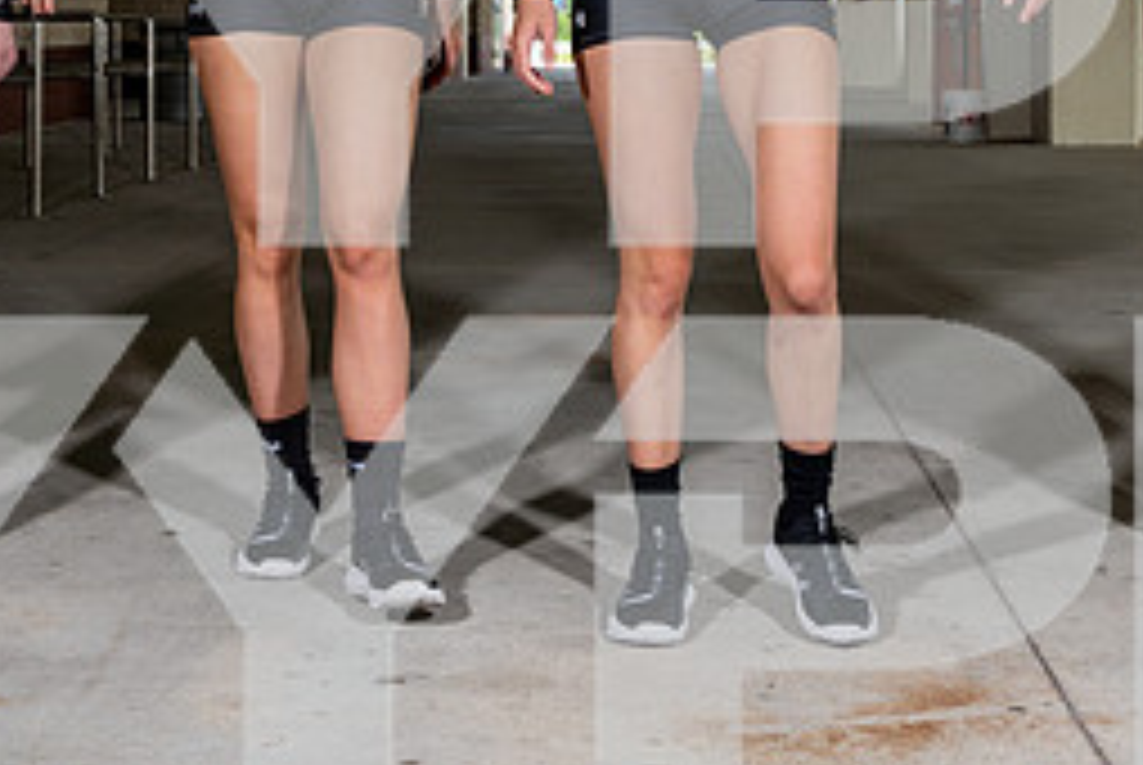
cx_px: 522
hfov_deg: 27.7
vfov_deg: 18.3
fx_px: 2320
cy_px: 11
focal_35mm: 73
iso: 100
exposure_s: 1/125
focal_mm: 32
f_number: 8
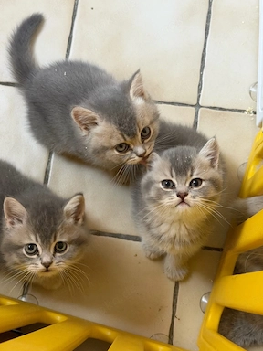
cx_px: 130
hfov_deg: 29.1
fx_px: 507
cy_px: 172
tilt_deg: -76.7
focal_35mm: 50
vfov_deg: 38.2
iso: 320
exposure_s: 1/40
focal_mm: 6.76
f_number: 1.78
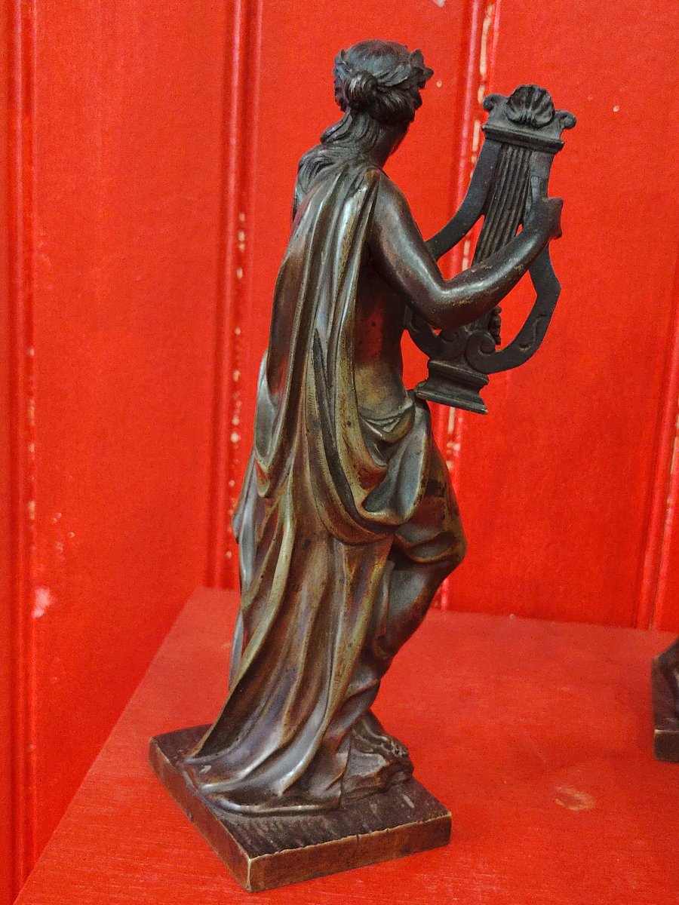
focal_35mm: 48
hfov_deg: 30.3
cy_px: 452
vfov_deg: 39.7
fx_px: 1255
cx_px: 340
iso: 1283
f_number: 4
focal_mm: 5.25
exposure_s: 1/25
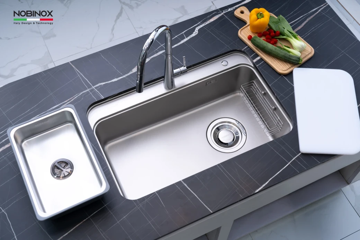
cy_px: 120
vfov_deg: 29.9
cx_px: 180
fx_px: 450
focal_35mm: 45
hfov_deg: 43.6
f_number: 4
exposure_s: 1/160
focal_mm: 45
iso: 200
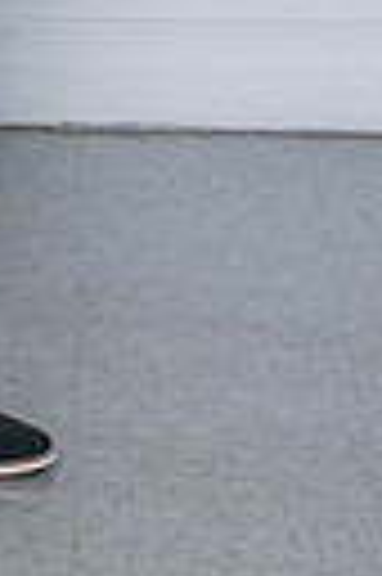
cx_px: -267
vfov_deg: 9.4
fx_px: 3367
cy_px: -395
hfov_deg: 6.4
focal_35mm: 211
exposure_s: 1/125
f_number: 5.6
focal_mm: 38
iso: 320
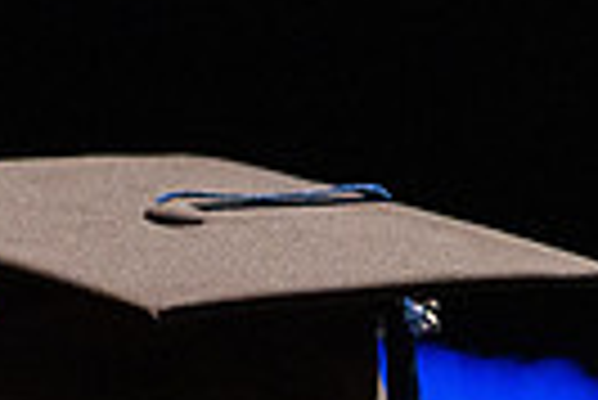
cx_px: 237
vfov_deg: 4.4
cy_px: 796
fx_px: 5155
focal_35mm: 310
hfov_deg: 6.6
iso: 4000
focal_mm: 70
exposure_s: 1/160
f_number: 2.8
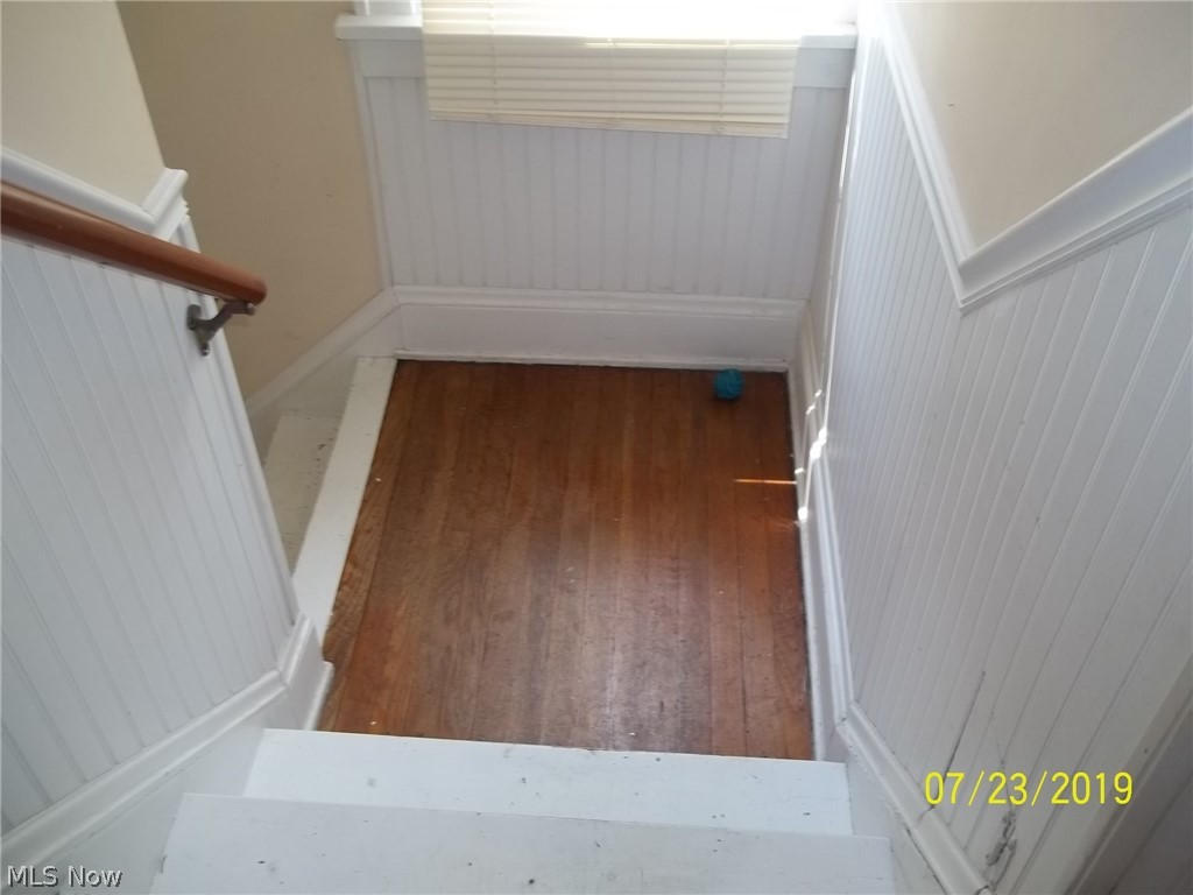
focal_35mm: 32
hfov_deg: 56.8
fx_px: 1103
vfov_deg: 44.2
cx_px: 596
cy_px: 448
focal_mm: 5.7
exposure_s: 1/30
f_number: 2.9
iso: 64
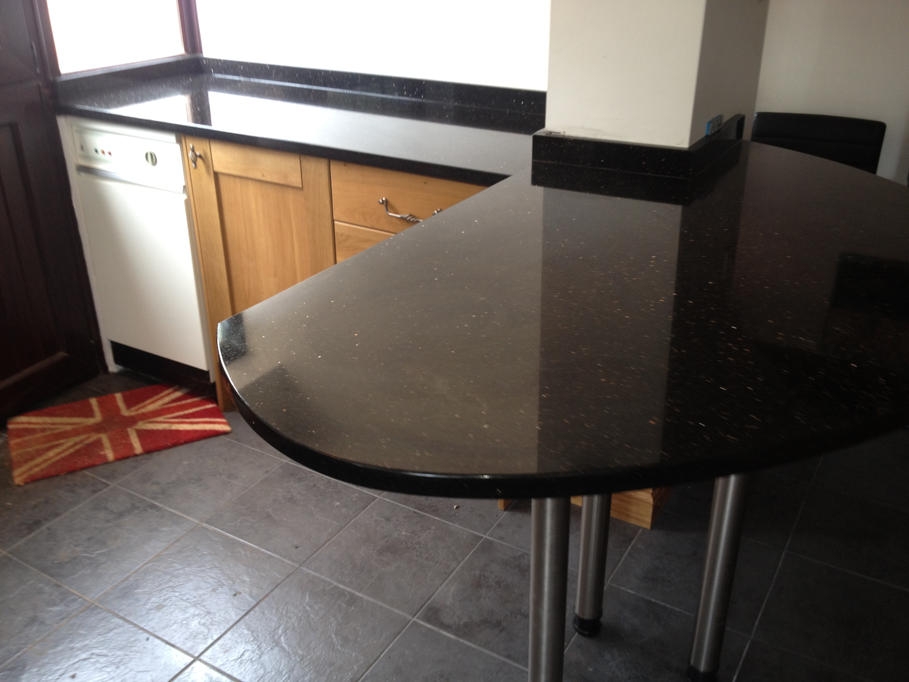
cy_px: 341
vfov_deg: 40.7
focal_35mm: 35
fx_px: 919
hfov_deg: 52.6
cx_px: 454
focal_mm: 4.28
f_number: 2.4
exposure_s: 1/20
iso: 80
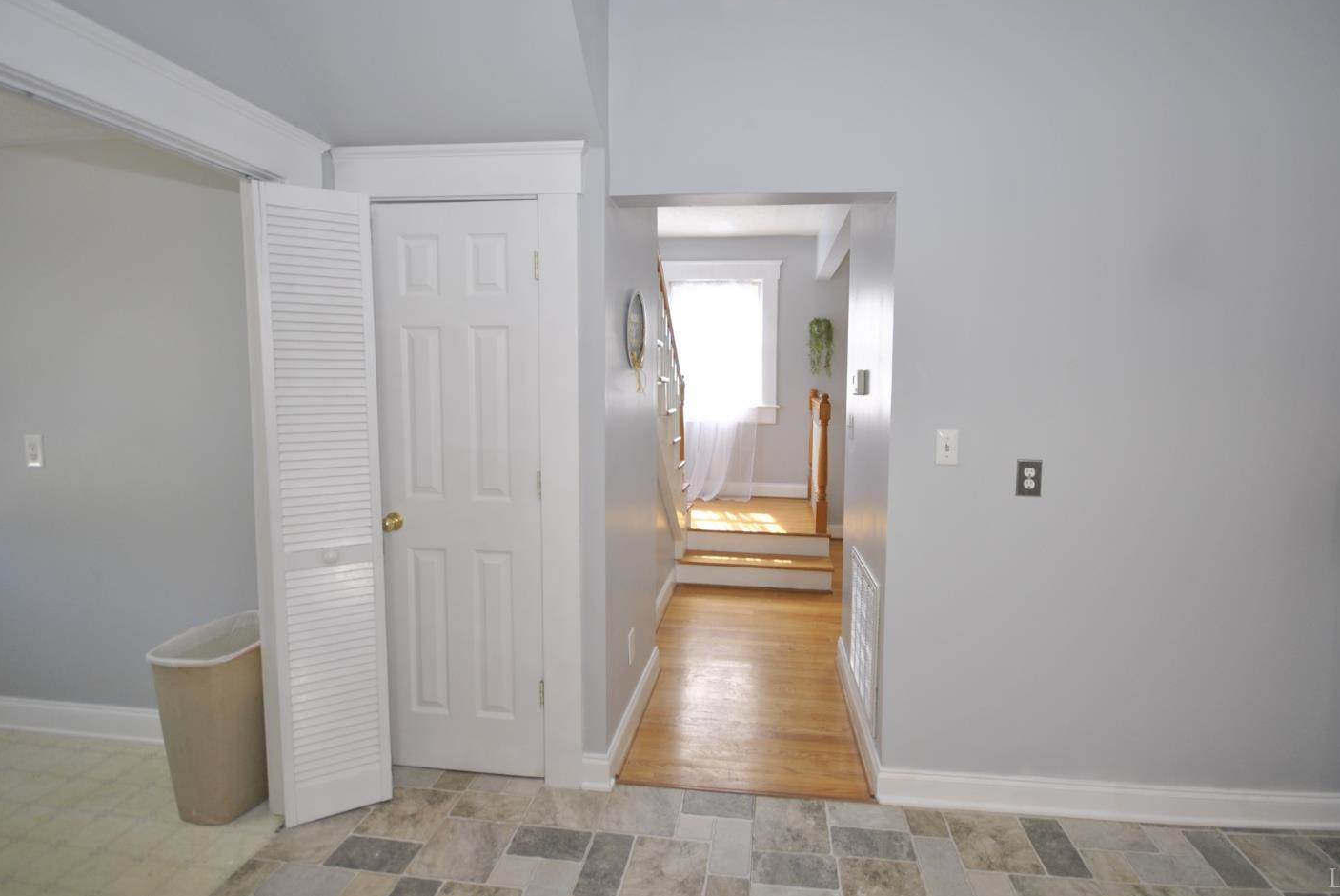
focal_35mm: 16
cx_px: 695
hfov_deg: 96.6
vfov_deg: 73.8
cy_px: 421
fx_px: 596
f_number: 4
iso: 200
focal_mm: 10
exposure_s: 1/60
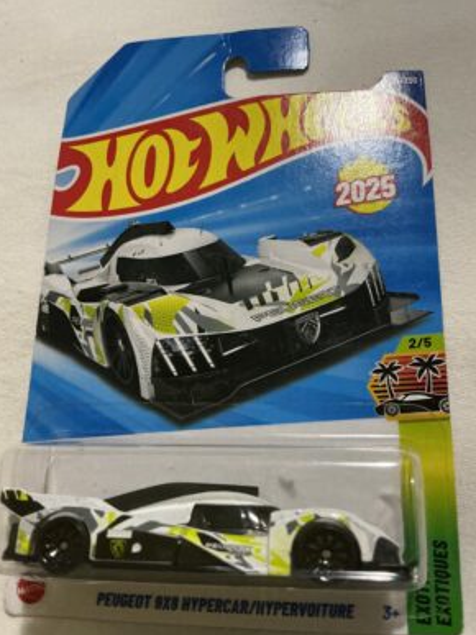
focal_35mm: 30
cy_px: 325
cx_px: 238
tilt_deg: -62.8
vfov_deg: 60.0
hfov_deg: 46.8
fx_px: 550
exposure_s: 1/30
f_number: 1.8
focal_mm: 3
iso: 320
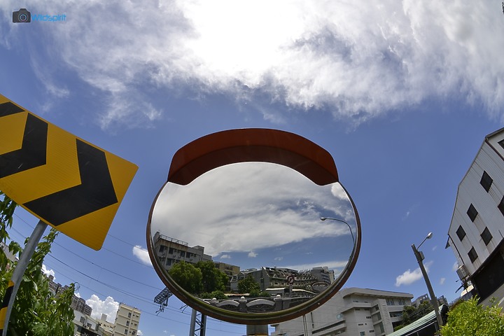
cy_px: 168
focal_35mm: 15
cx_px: 252
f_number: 14
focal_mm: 10
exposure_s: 1/160
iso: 100
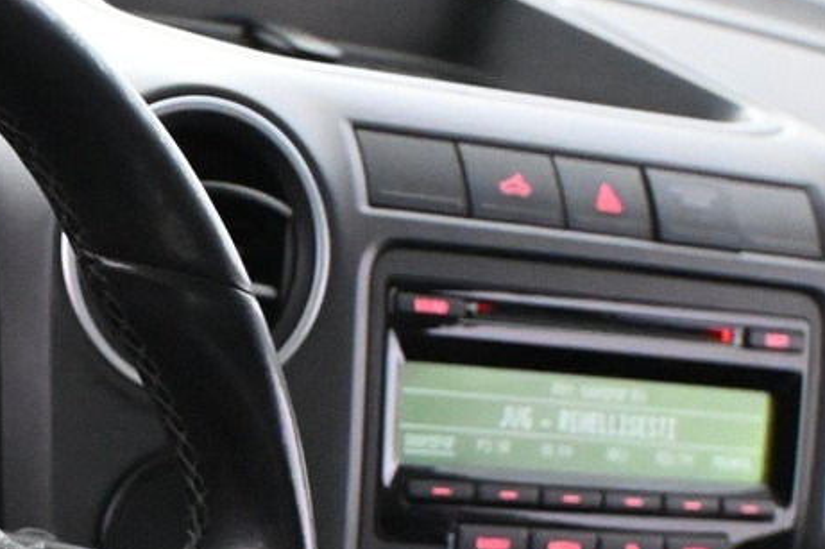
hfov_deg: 14.0
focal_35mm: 140
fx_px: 3199
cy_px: 626
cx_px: -320
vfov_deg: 9.7
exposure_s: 1/60
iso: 8000
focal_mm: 26.5
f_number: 4.5
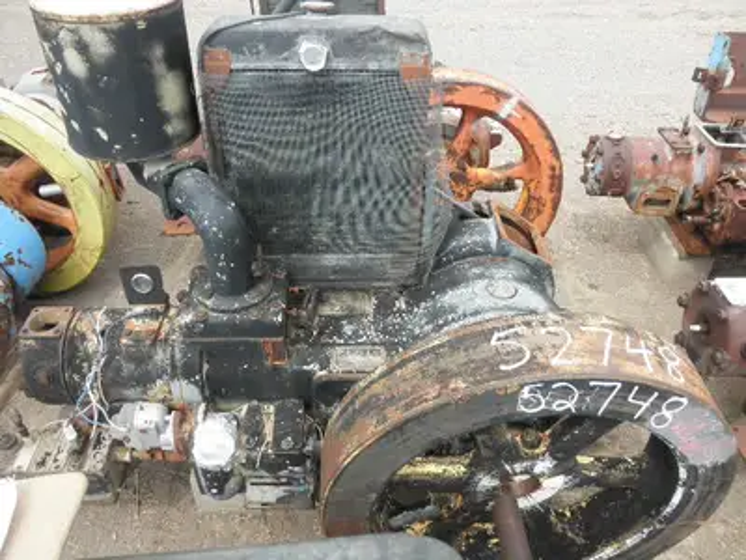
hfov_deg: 63.4
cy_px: 280
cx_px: 373
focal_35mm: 28
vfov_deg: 49.7
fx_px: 603
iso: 64
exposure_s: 1/250
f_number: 3
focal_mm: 5
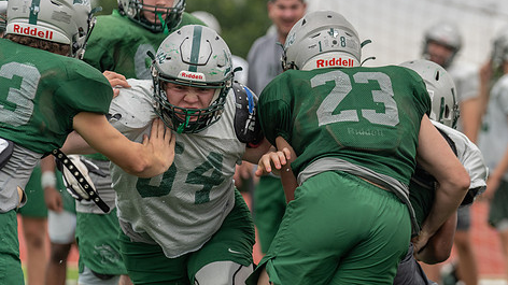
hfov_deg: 7.5
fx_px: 3878
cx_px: 379
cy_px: 138
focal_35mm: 288
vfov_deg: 4.2
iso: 200
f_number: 3.5
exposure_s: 1/1250
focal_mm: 184
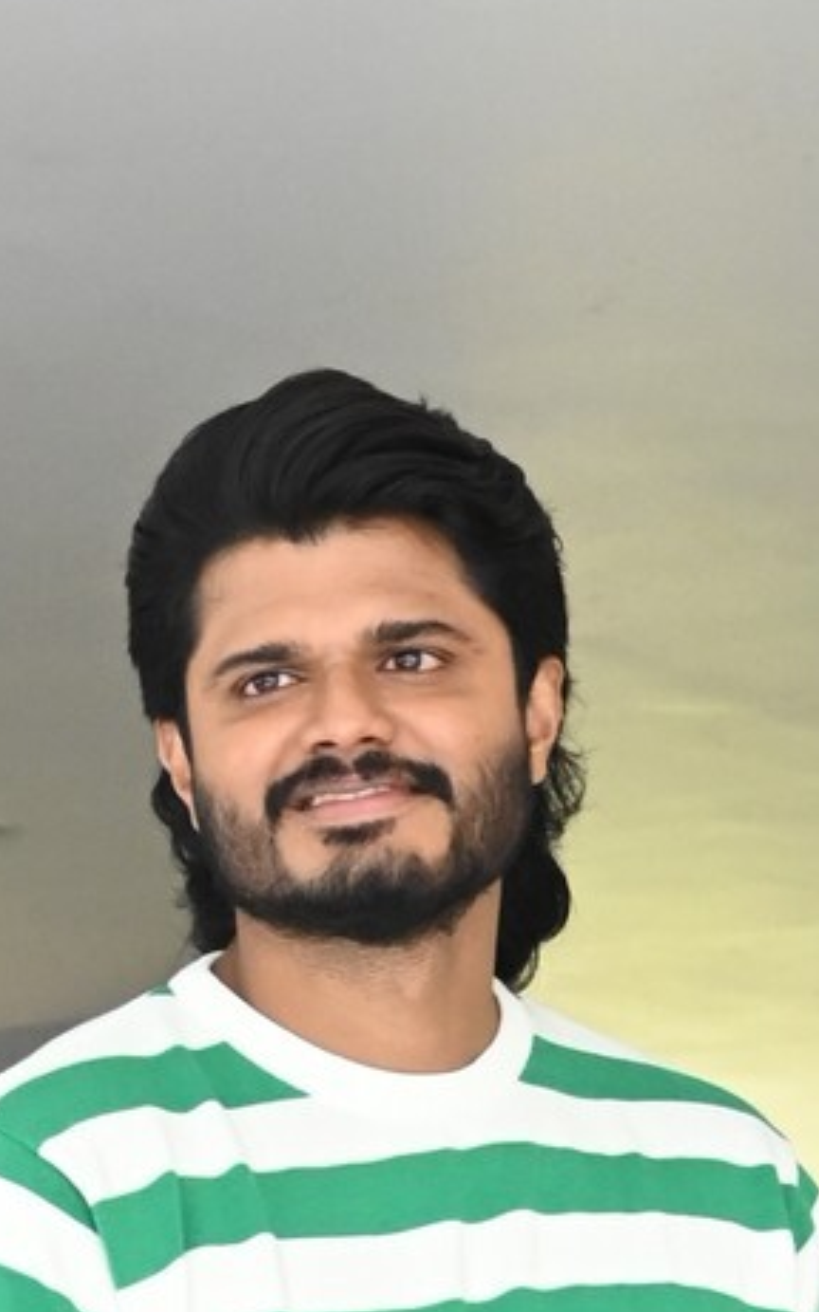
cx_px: 461
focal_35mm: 196
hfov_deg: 6.7
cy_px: 2200
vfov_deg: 10.2
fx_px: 7002
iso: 2500
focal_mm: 35
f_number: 4
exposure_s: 1/200
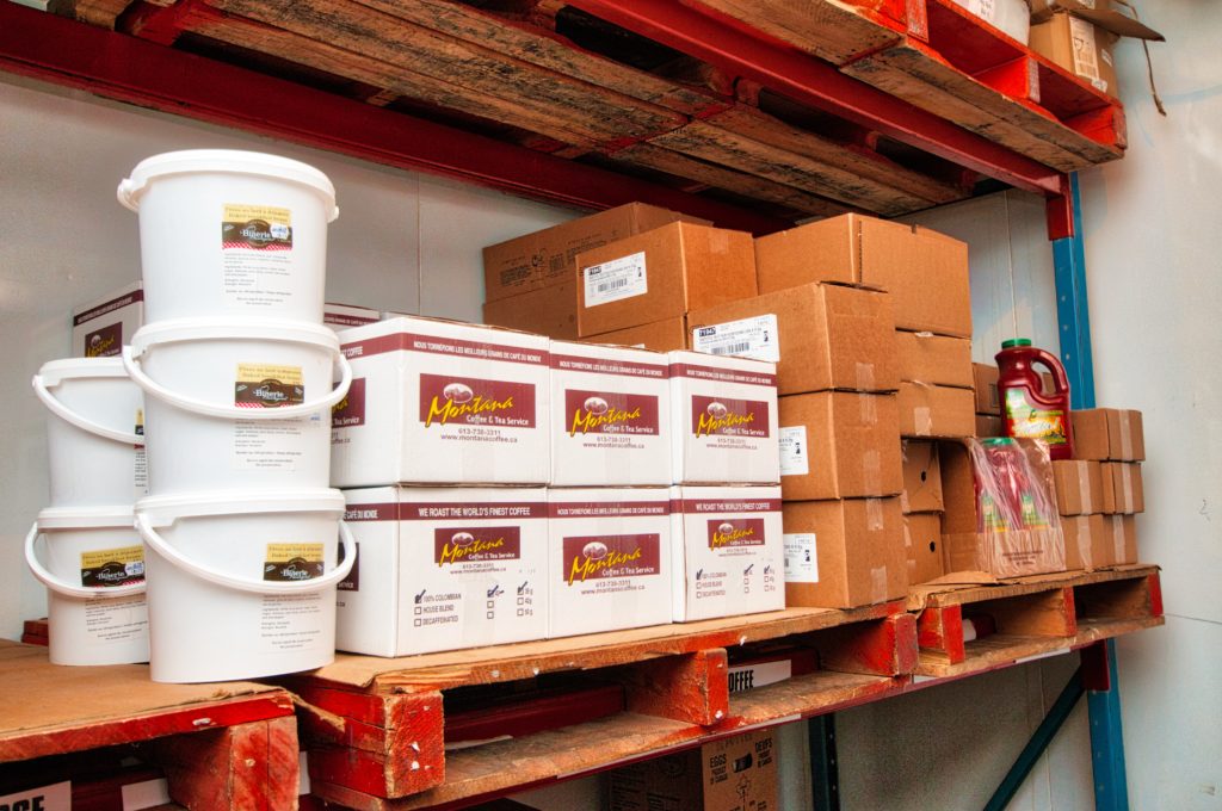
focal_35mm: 30
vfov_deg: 43.5
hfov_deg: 62.0
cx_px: 611
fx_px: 1017
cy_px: 406
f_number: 5
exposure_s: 1/60
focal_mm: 20
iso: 200
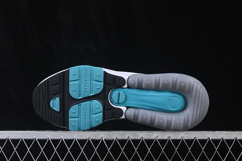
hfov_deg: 27.0
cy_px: 80
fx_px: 504
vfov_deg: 18.2
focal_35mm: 75
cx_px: 121
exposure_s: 1/80
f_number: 8
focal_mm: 50
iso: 160
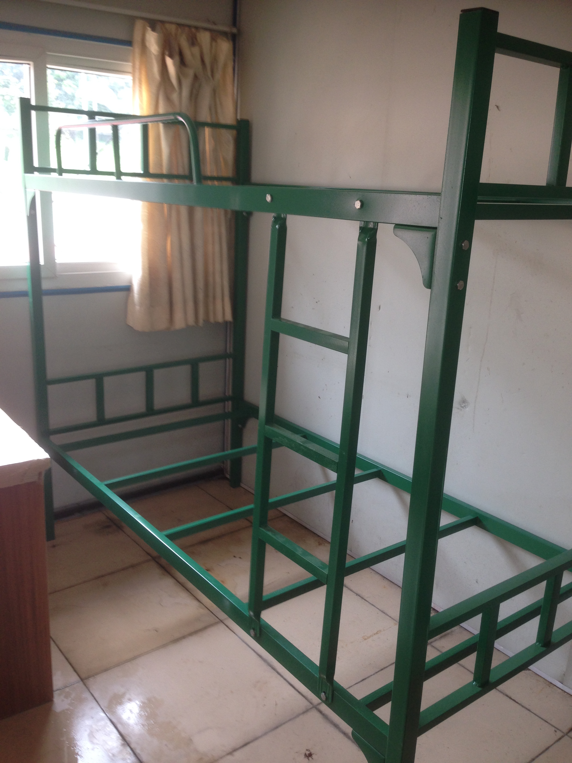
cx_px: 286
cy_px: 382
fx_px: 727
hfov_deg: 42.9
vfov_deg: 55.4
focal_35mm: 33
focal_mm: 4.12
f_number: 2.4
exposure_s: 1/60
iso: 64
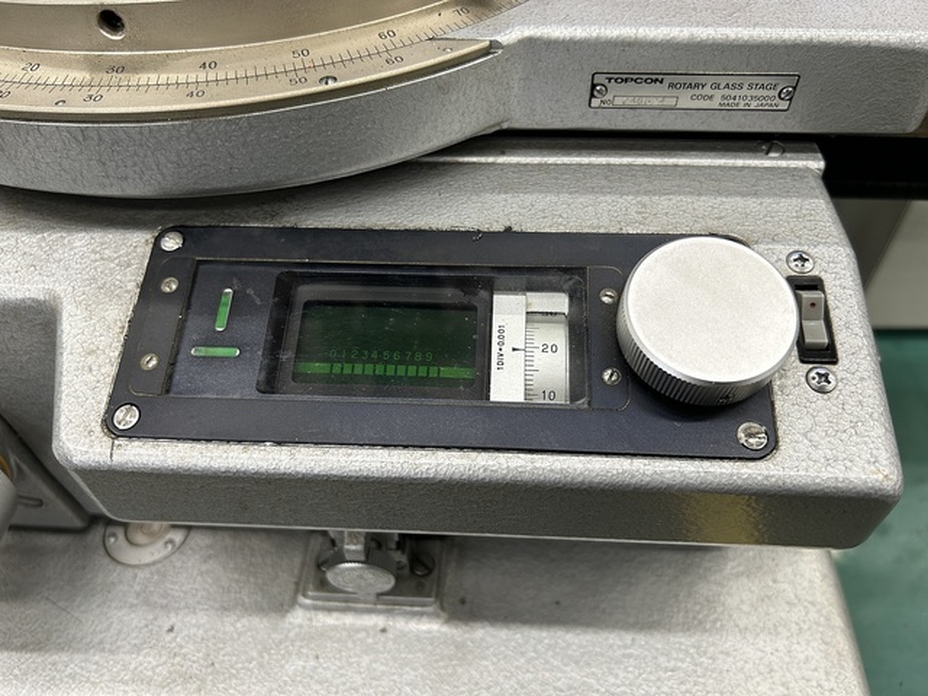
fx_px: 697
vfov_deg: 53.1
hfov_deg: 67.3
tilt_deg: -48.5
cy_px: 348
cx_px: 464
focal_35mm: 26
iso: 80
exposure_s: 1/50
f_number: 1.5
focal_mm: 5.7
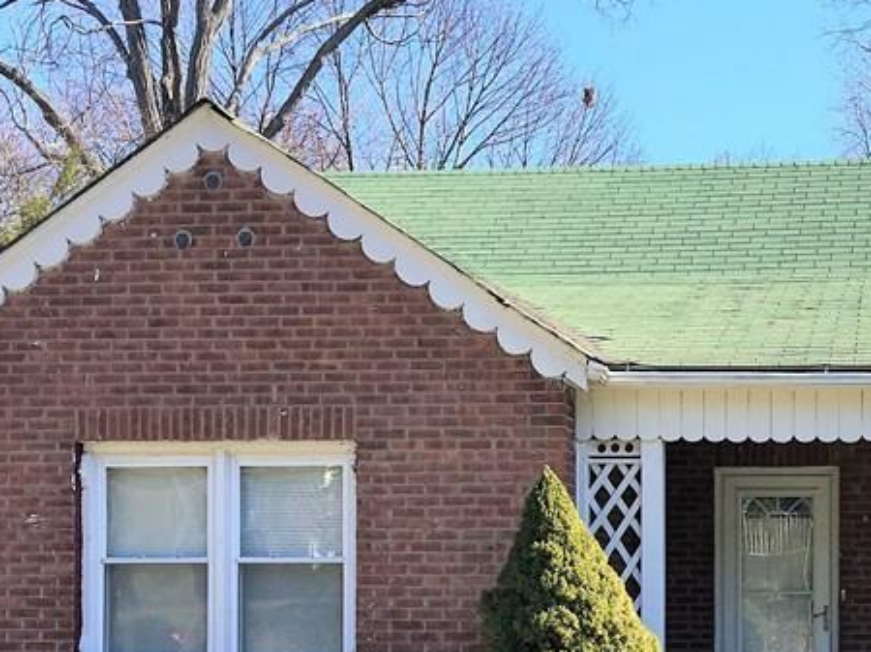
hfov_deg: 28.6
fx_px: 1660
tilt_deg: +1.1
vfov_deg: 21.8
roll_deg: -0.1
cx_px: 734
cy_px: 575
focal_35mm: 66
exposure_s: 1/785
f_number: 2.2
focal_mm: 4.15
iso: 25
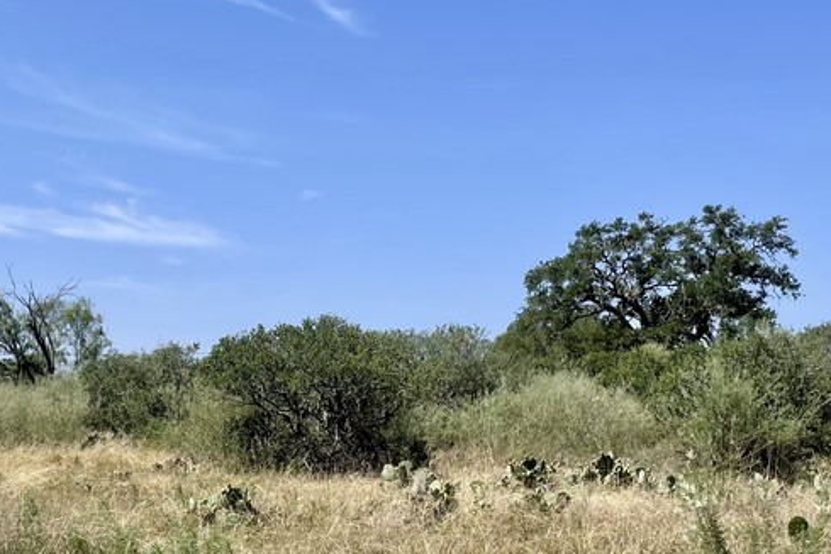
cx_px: 209
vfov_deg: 25.5
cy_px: 324
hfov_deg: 36.6
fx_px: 1224
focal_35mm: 53
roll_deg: -1.4
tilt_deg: +2.4
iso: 32
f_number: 1.6
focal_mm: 4.2
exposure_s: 1/3861
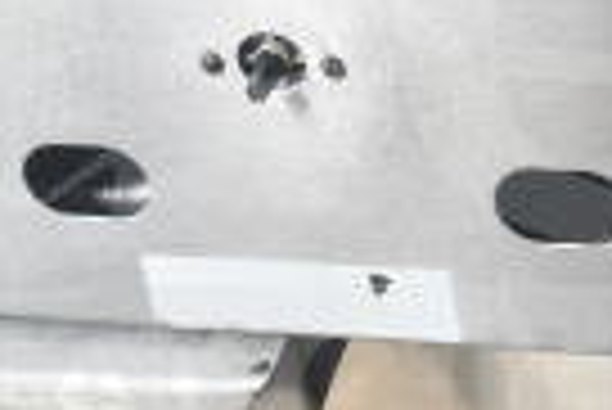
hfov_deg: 11.7
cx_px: 500
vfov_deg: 7.9
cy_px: 142
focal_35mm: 175
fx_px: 2978
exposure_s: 1/100
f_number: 5
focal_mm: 26
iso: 1600
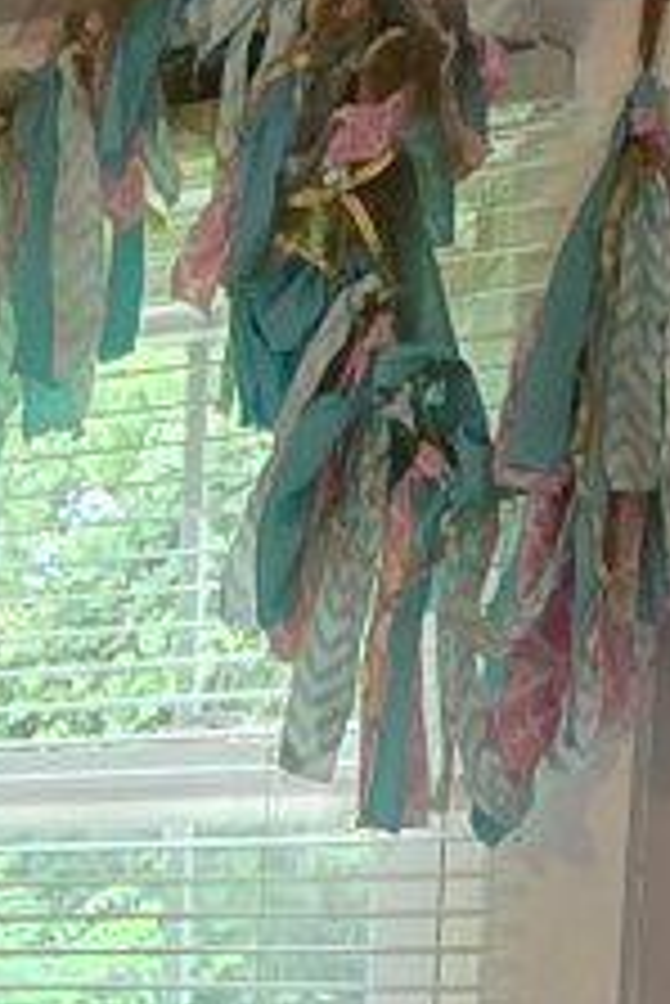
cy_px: 1747
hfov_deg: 10.5
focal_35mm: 124
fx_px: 3456
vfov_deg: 14.7
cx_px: -463
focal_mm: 2.2
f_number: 1.9
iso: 200
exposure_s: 1/60
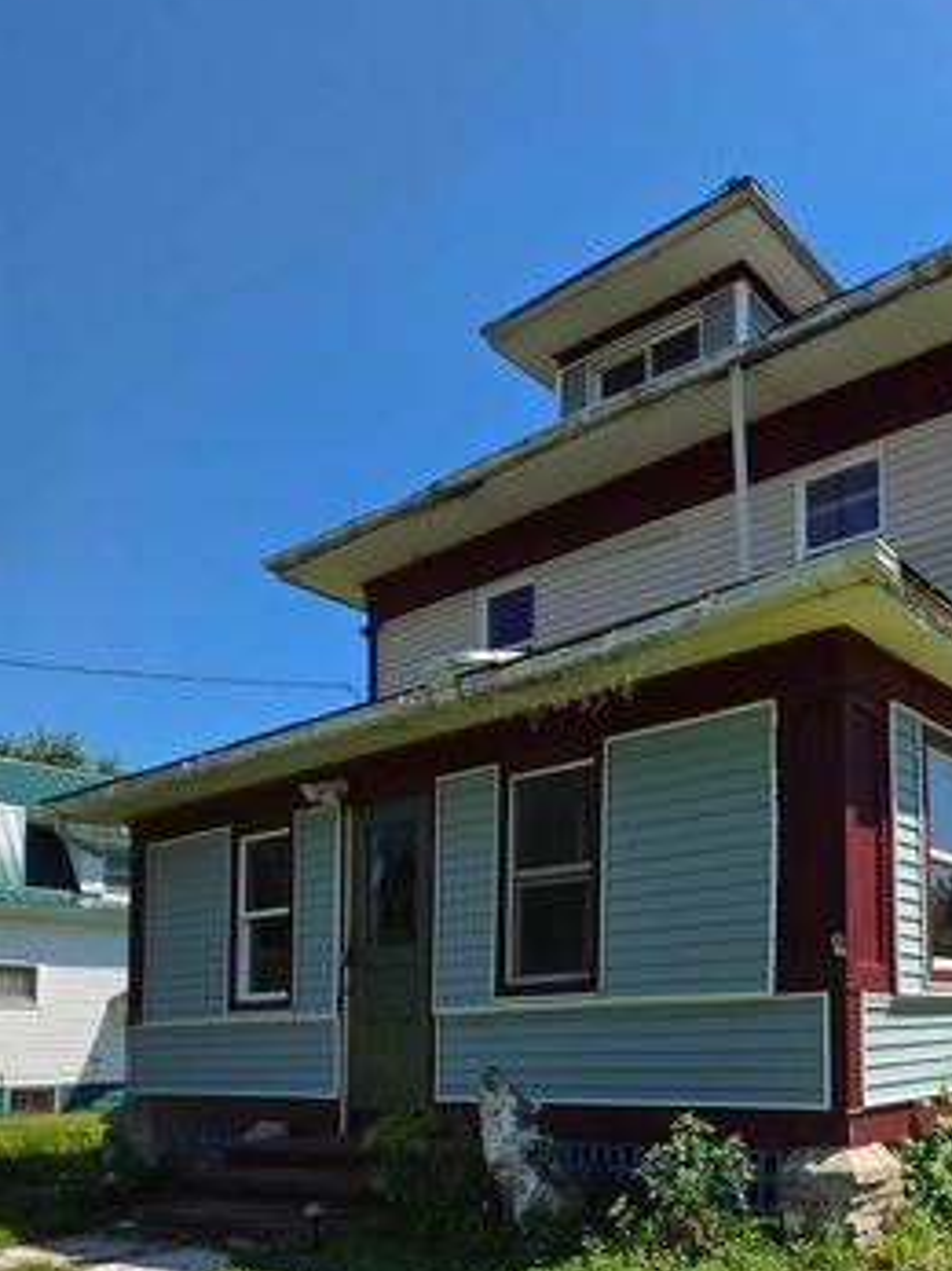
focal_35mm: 25
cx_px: 912
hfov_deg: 47.3
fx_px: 917
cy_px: 987
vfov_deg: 64.3
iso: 40
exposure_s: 1/2157
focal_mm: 2.2
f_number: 1.9
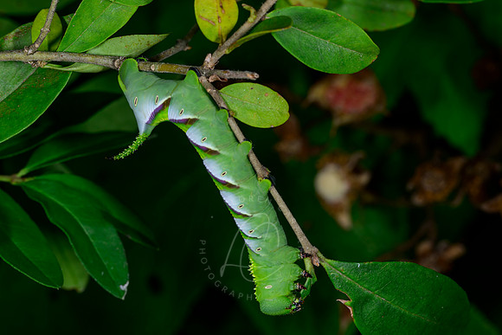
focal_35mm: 105
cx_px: 251
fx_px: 1464
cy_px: 168
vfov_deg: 13.0
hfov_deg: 19.5
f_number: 25
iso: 64
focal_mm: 105
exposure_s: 1/250
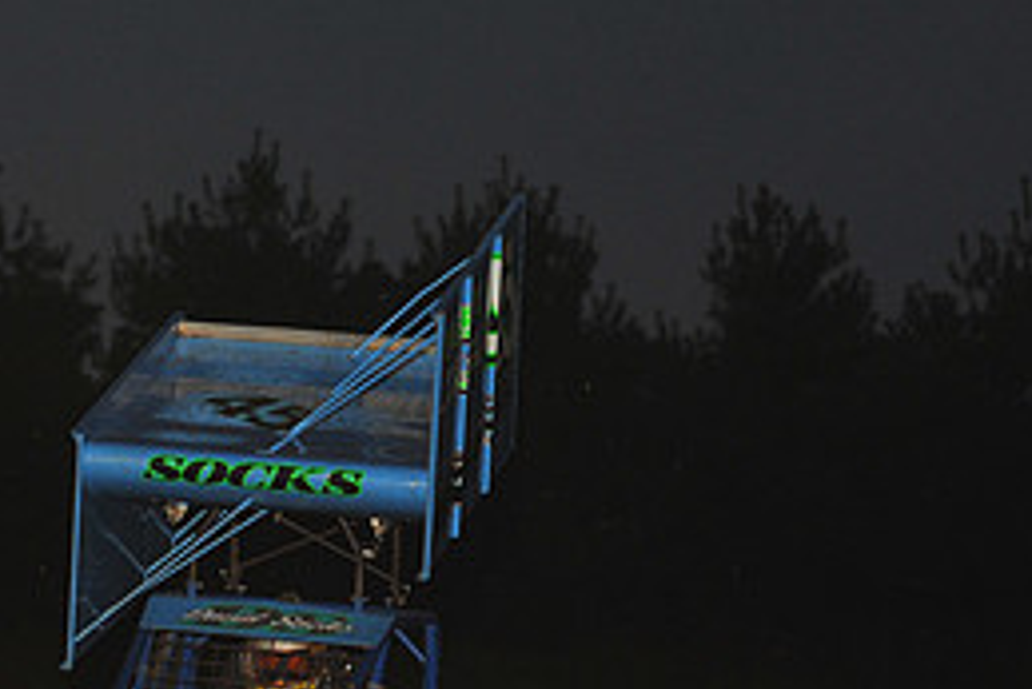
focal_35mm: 380
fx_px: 10899
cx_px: 227
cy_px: 697
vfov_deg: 3.6
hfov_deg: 5.4
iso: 1000
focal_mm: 170
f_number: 7.1
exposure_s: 1/320
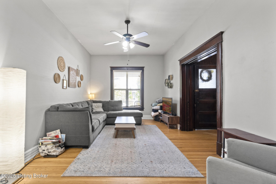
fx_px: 115
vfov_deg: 77.3
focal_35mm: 15
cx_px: 138
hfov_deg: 100.4
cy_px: 92
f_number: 8
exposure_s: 1/3
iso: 400
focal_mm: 10
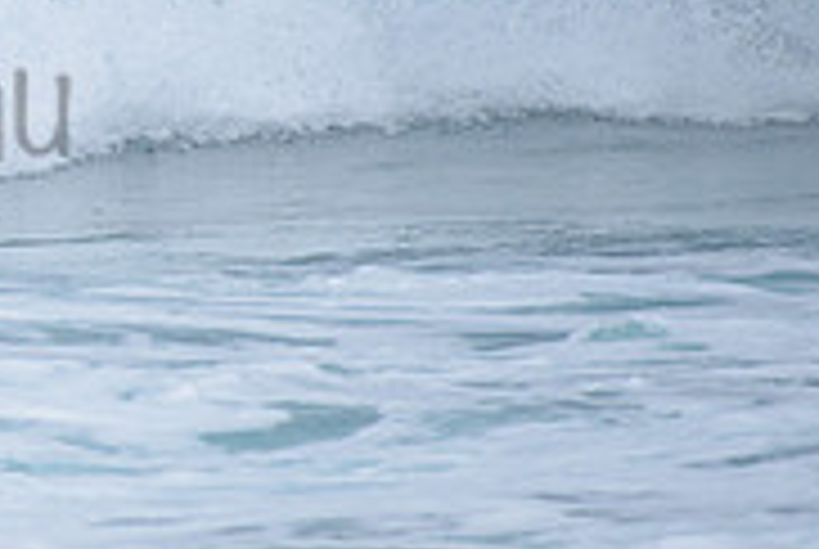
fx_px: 36231
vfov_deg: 0.9
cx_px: -405
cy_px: 52
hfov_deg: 1.3
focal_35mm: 1590
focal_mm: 500
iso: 250
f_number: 5.6
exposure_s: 1/2000
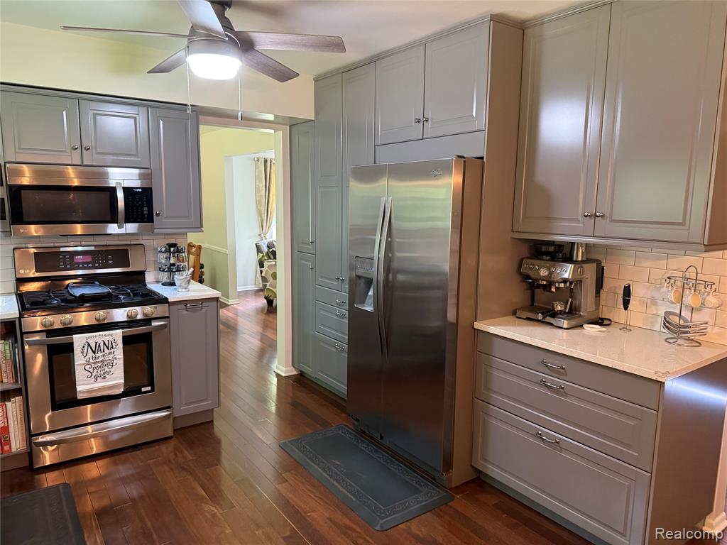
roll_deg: -0.5
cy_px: 272
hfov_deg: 71.6
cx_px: 364
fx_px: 504
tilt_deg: -7.8
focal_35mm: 24
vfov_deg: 56.8
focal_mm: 6.76
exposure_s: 1/60
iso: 640
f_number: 1.78
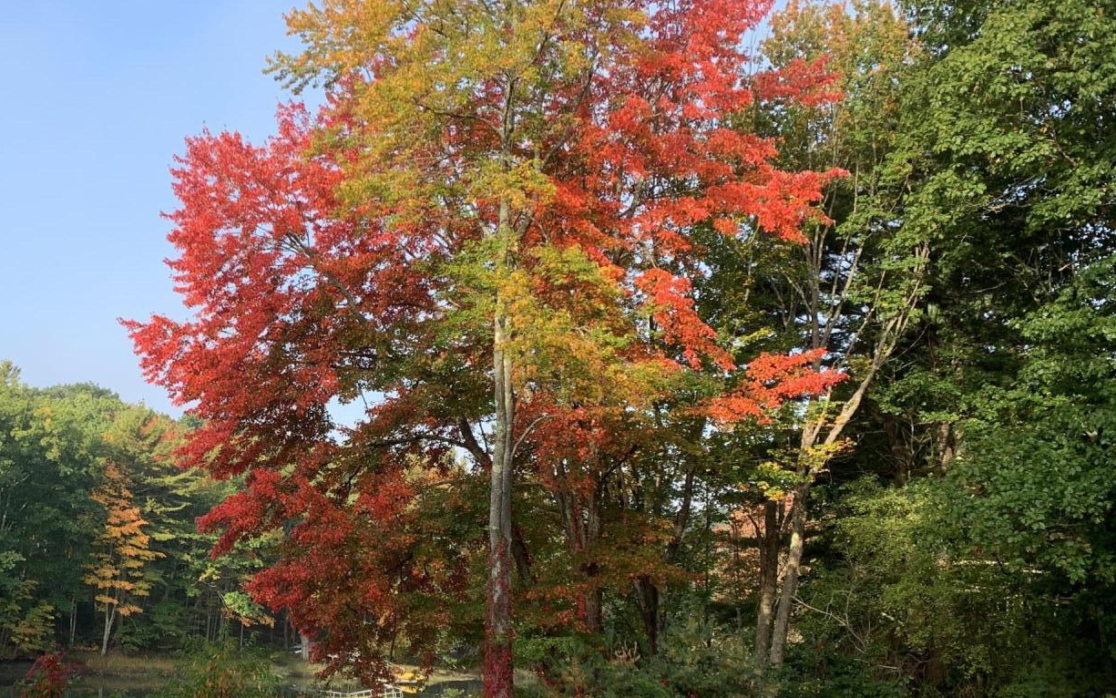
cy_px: 457
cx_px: 245
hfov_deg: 42.6
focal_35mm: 45
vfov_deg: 28.4
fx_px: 1369
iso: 25
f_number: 1.8
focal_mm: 4.25
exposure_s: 1/687
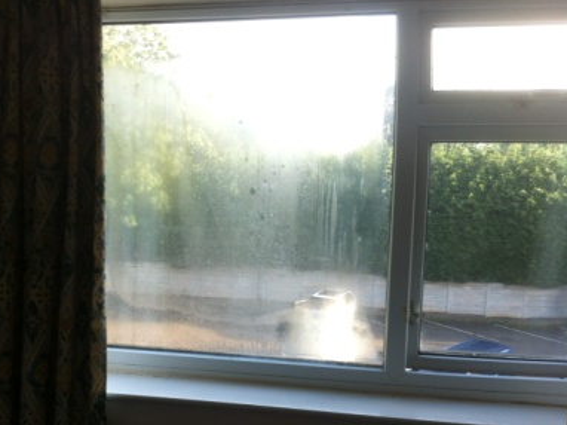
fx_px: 671
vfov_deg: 35.1
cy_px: 222
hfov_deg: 45.6
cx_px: 237
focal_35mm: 41
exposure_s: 1/120
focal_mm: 3.85
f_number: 2.8
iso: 100
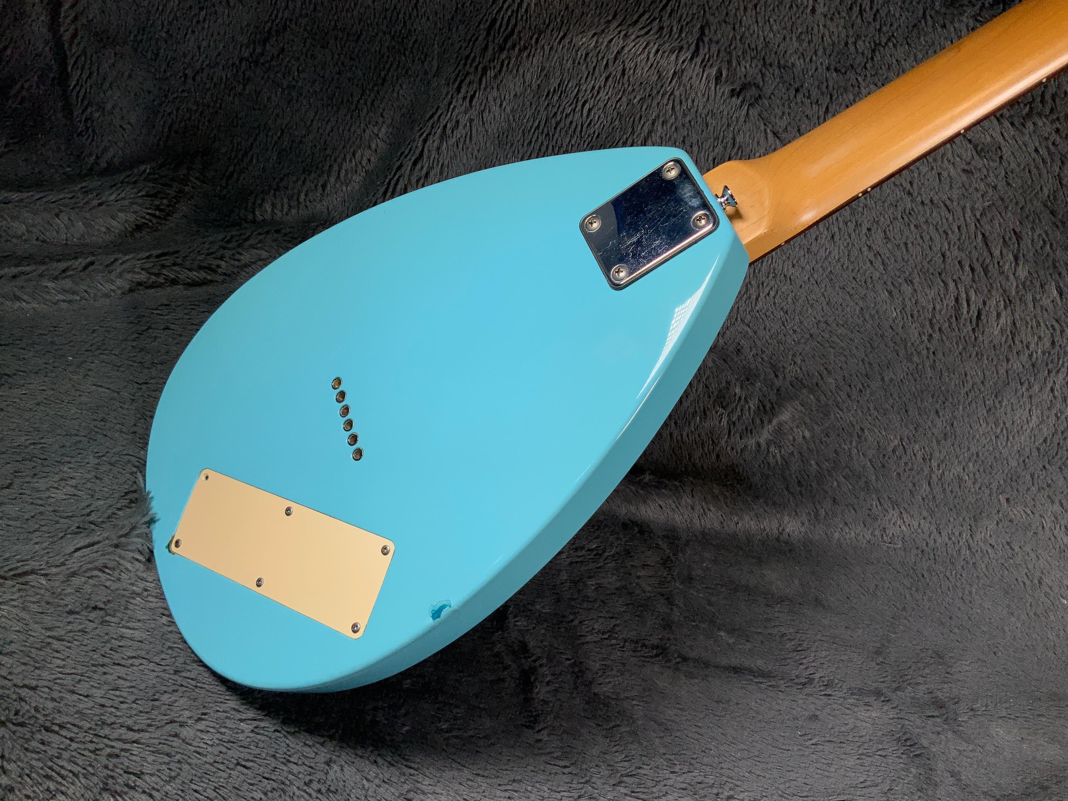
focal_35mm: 29
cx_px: 534
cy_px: 400
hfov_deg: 61.7
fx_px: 895
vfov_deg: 48.2
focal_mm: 3
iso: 16
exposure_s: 1/358
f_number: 1.8
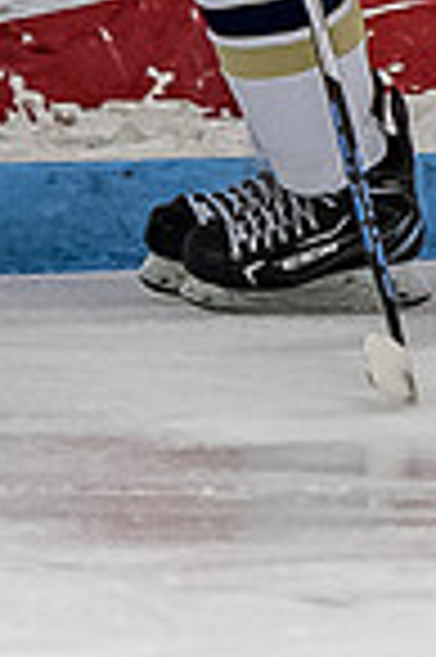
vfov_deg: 1.0
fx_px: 38638
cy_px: -72
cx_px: 85
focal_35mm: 2122
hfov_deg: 0.6
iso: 1600
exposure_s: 1/800
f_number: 3.2
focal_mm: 175
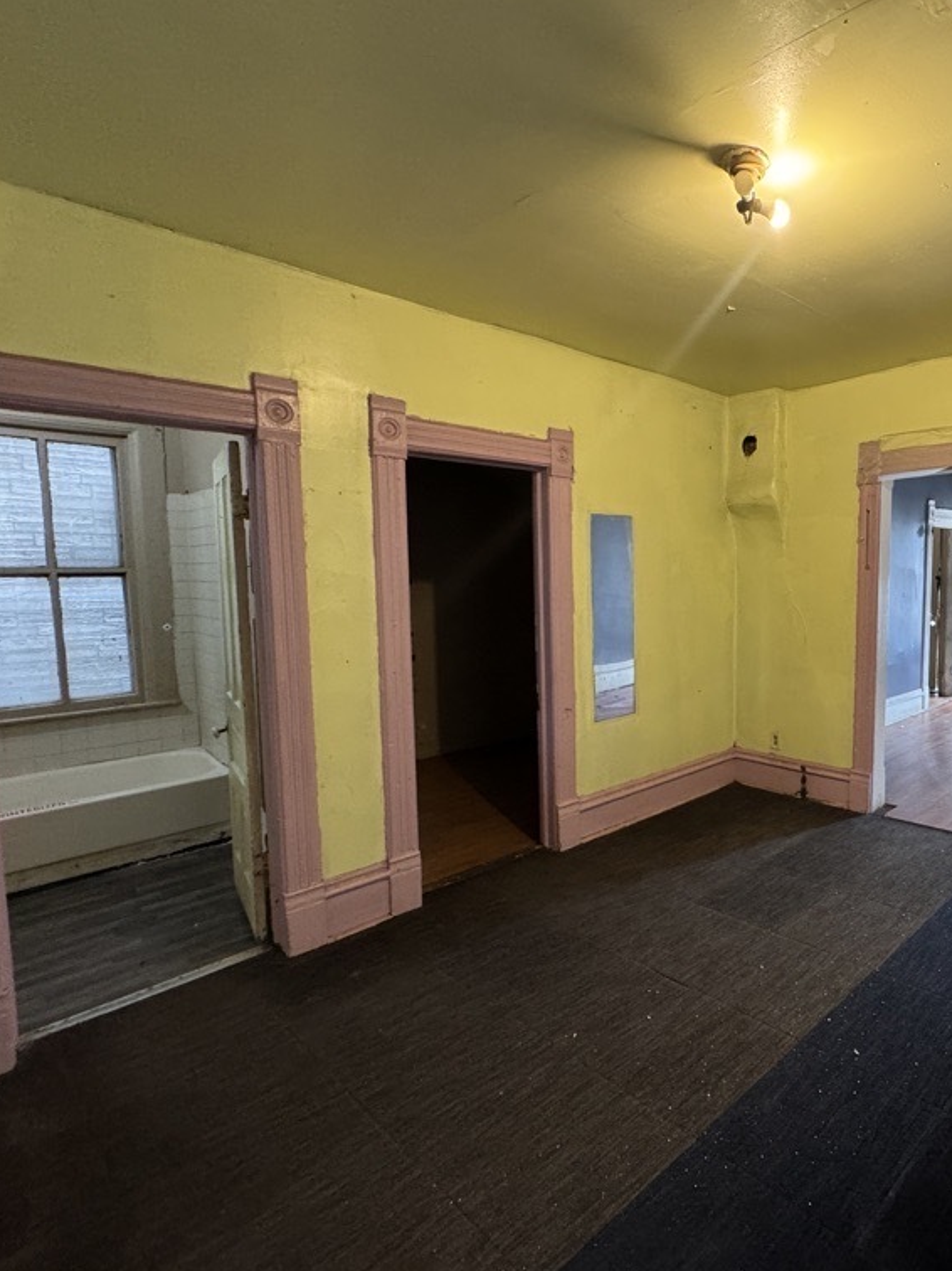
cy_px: 630
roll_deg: -1.3
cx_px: 772
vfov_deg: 84.7
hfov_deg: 62.4
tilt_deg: -5.5
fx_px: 697
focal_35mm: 19
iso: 500
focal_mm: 2.22
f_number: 2.2
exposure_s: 1/60
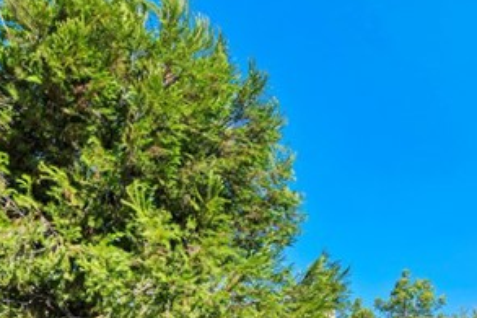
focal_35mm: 49
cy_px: 470
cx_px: 400
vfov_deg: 22.7
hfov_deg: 38.4
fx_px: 649
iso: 200
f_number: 7.1
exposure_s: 1/320
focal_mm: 14
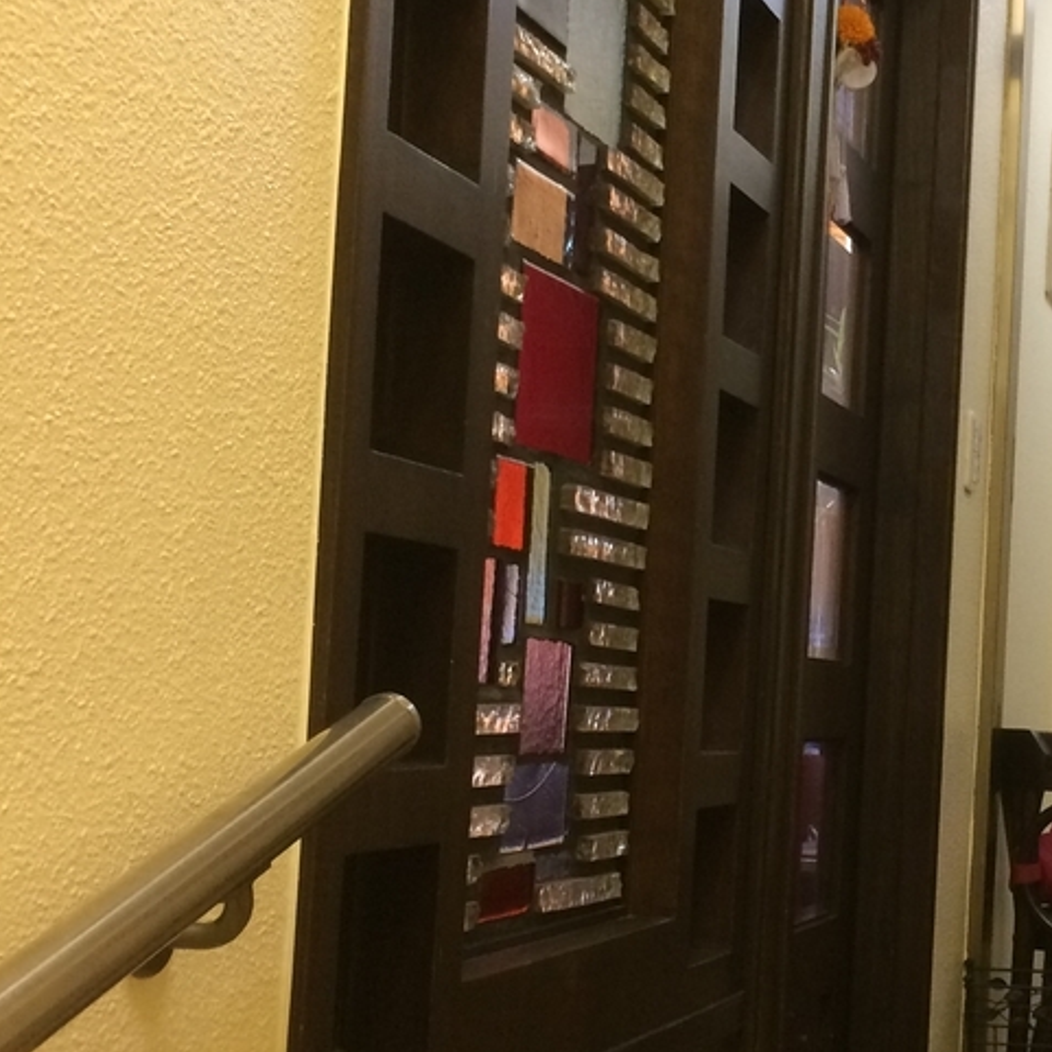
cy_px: 586
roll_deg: -0.3
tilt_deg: +3.9
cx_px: 969
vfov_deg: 26.9
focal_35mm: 64
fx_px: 2201
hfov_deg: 25.9
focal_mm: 4.15
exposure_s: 1/30
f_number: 2.2
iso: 160
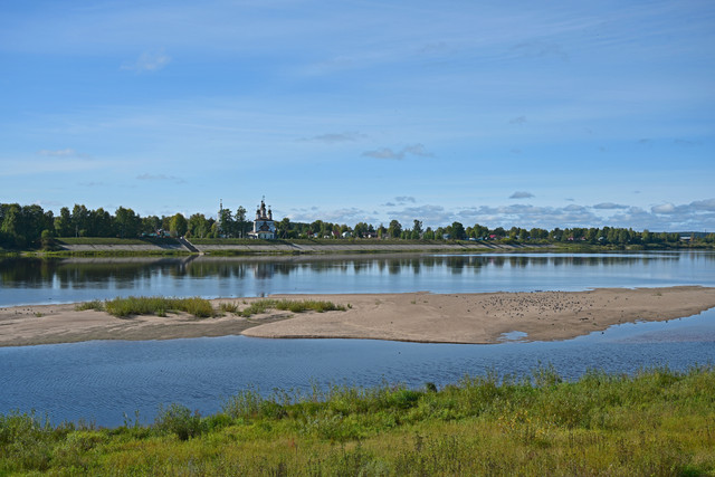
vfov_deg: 35.1
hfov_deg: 50.7
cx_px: 358
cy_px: 238
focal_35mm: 38
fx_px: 755
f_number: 5.6
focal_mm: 38
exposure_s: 1/1000
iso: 100
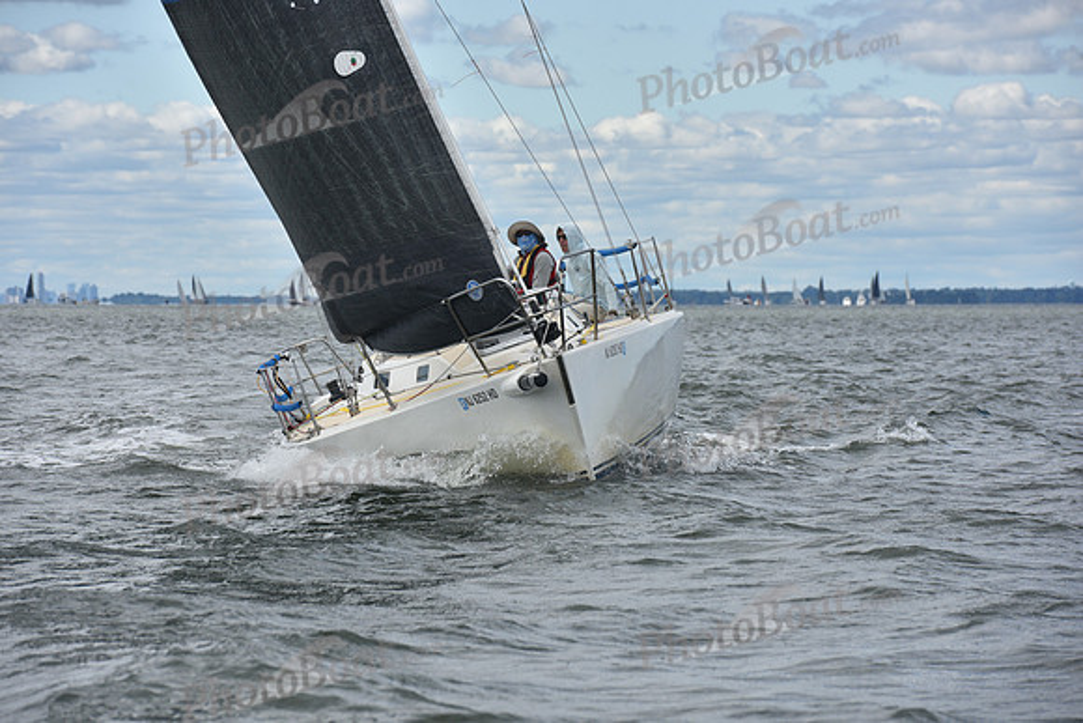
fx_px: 6018
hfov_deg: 10.3
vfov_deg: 6.9
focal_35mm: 200
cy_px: 362
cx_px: 542
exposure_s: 1/800
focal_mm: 200
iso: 250
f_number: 10
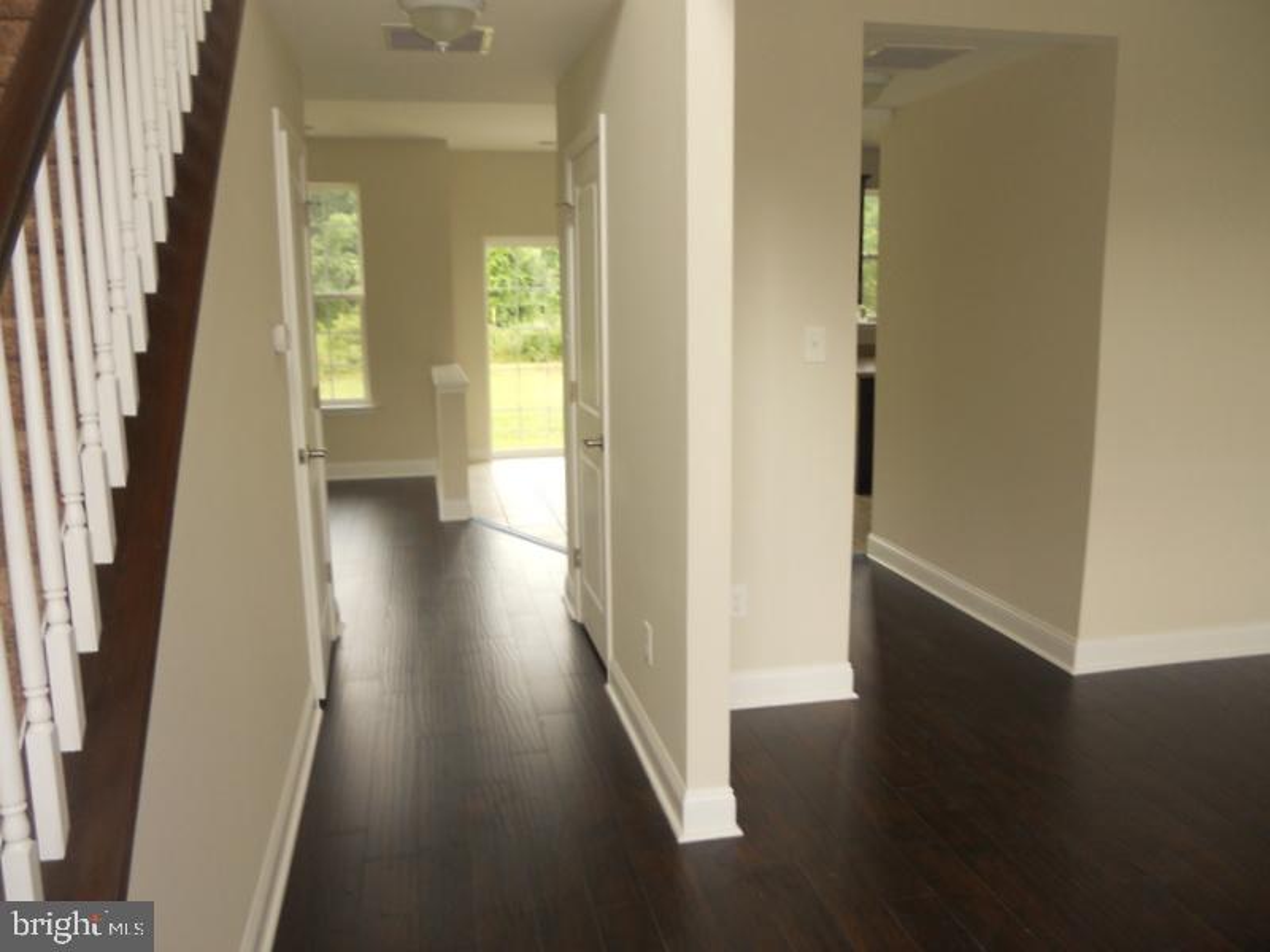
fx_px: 991
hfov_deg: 65.3
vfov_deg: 51.4
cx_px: 635
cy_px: 476
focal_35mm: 27
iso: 100
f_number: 3.2
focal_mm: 4.9
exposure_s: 1/30
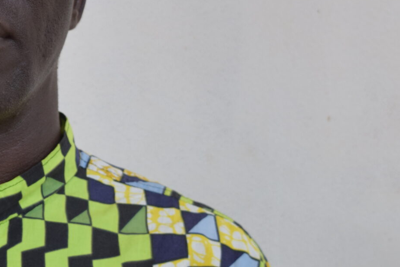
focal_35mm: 125
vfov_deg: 11.0
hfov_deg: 16.1
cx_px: -2
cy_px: 73
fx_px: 1389
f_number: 4.2
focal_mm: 30
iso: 200
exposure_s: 1/60
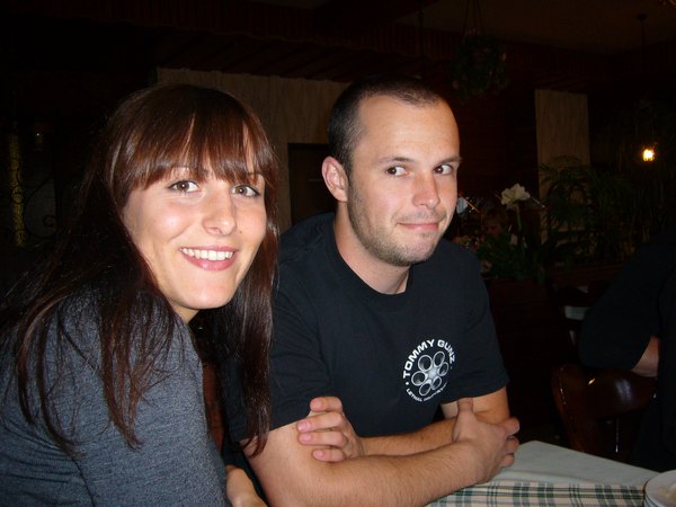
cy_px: 254
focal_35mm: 35
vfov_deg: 40.7
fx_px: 683
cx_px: 338
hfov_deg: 52.6
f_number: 2.8
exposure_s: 1/30
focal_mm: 5.8
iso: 100
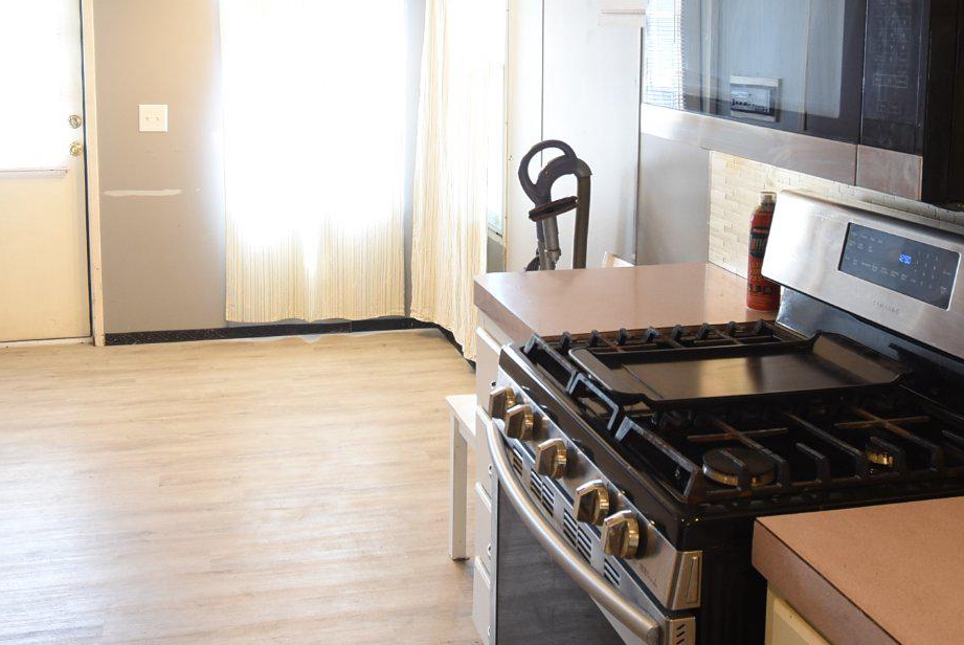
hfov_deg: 48.3
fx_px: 1072
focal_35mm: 40
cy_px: 149
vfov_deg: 32.7
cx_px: 412
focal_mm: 12
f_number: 4
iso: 400
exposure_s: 1/30
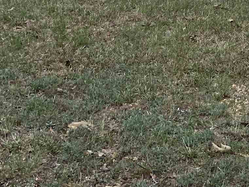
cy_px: -147
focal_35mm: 105
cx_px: 361
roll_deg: -2.4
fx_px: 755
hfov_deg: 17.1
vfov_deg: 12.8
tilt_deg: -3.2
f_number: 1.8
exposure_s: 1/1838
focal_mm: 4.25
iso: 32
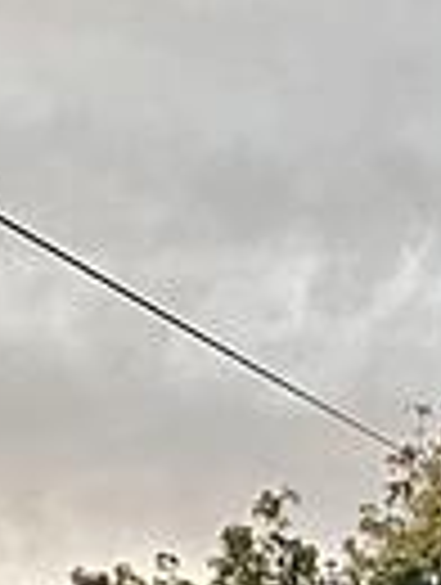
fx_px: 2099
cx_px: 603
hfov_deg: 11.6
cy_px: 929
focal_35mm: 124
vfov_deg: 14.6
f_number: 1.8
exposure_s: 1/12
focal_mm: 4.25
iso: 500
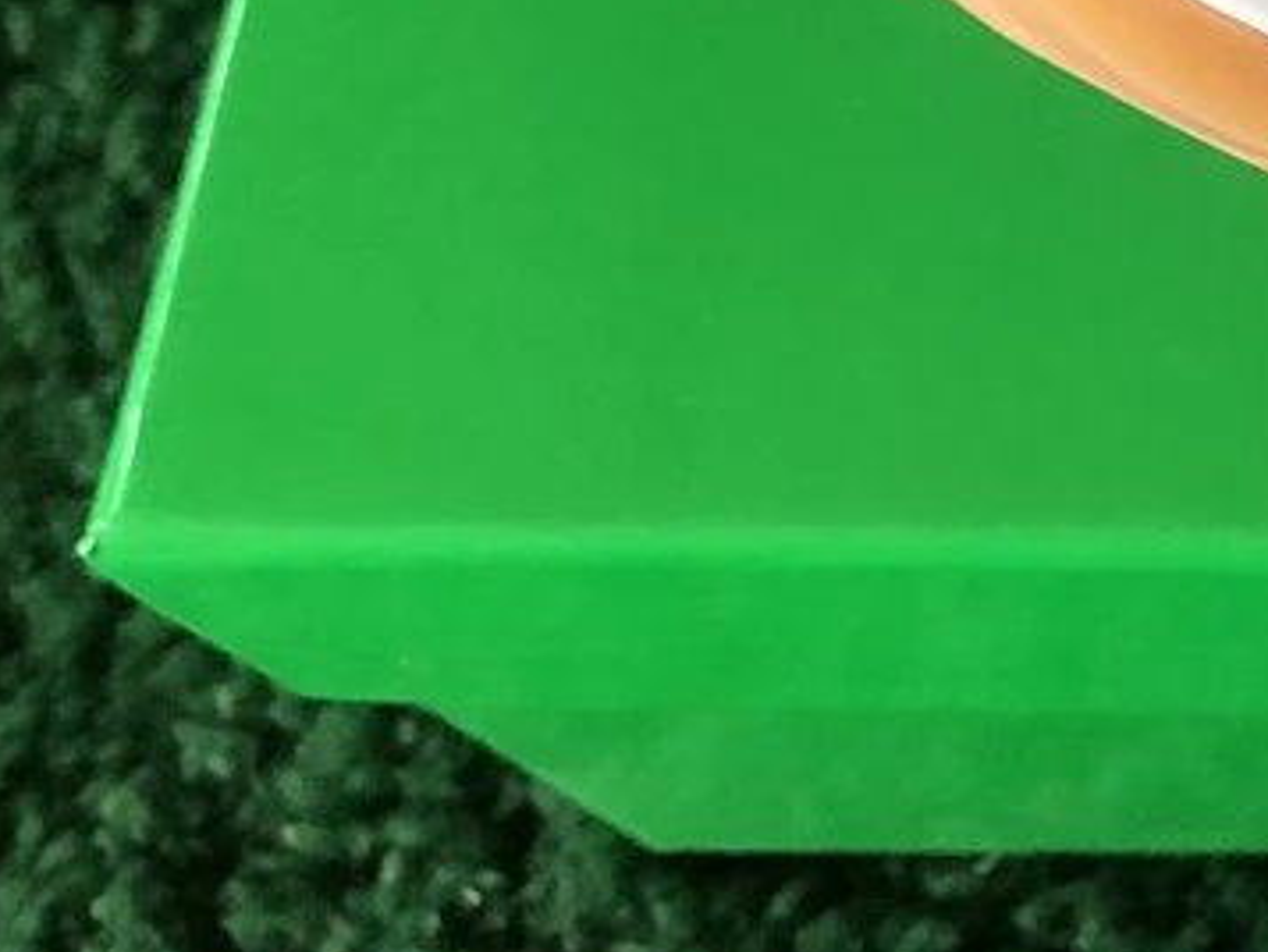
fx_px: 4470
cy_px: -931
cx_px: 2406
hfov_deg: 14.0
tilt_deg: -57.3
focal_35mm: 122
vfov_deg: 11.1
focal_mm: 4
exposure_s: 1/15
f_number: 1.8
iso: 40
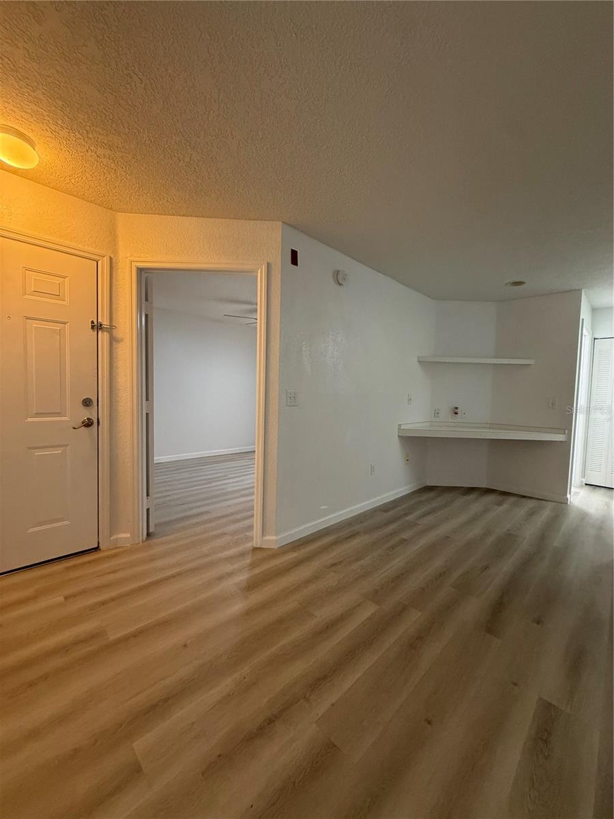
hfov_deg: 85.7
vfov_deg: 102.1
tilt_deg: -2.2
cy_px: 410
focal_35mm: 14
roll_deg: -2.3
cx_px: 307
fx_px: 331
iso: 320
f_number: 2.2
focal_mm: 2.22
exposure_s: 1/120
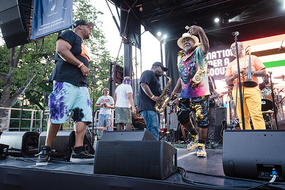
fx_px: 209
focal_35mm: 26
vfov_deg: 48.9
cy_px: 89
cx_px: 147
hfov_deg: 68.5
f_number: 4
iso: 2500
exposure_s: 1/160
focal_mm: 24
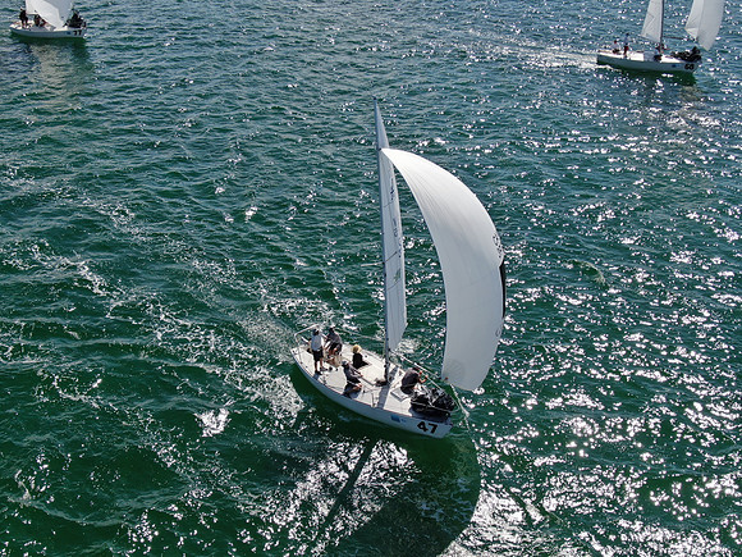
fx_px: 1029
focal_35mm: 48
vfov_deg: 30.3
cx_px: 371
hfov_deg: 39.7
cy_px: 278
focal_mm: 8.6
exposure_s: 1/1000
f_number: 3.8
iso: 100
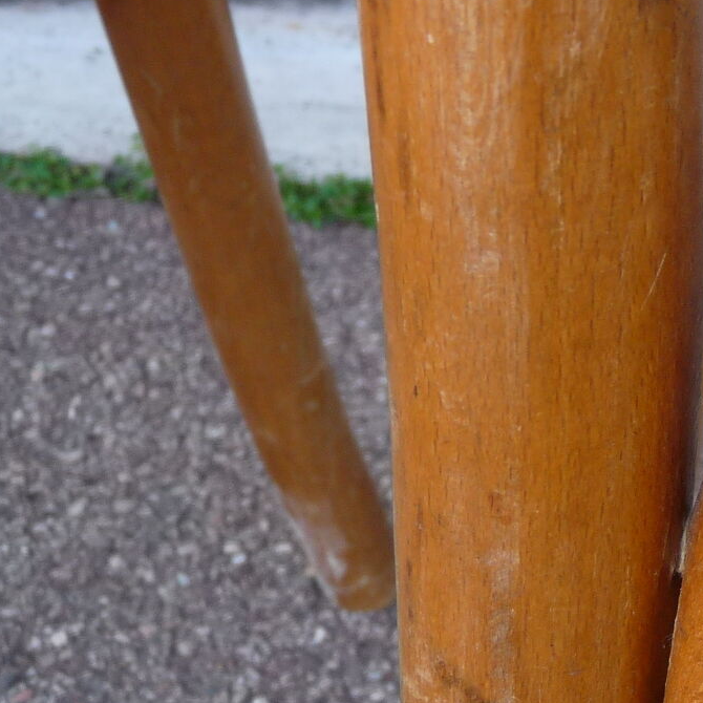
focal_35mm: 73
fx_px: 1677
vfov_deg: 23.5
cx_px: 1018
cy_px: 219
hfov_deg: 20.6
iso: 100
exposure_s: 1/50
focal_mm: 4.8
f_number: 2.8
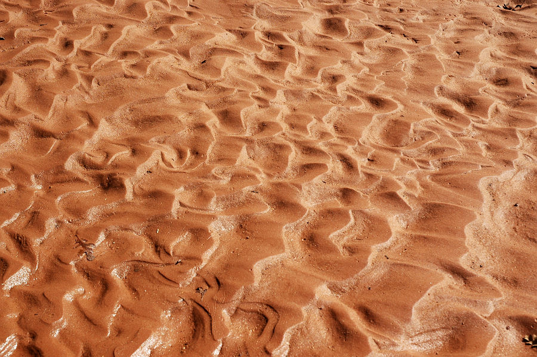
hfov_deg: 33.4
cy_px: 178
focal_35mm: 60
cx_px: 268
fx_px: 894
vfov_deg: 22.6
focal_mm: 40
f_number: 10
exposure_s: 1/100
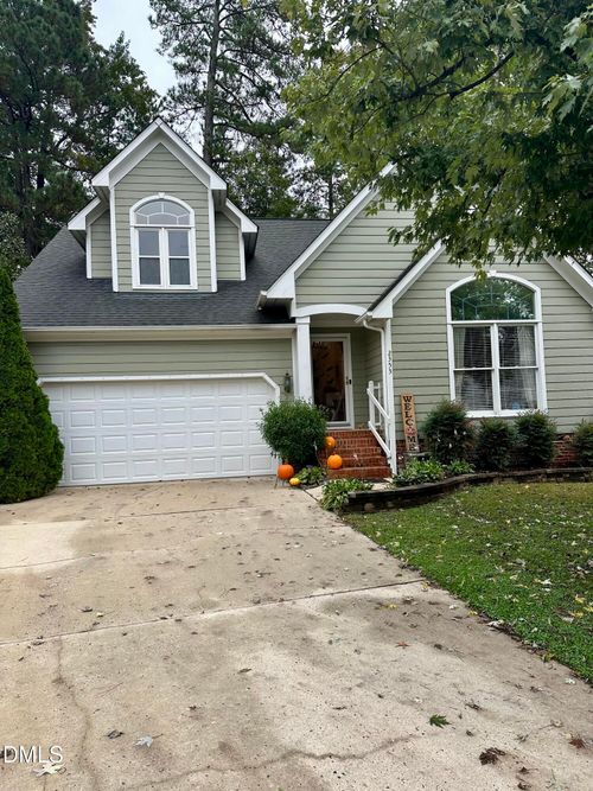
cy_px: 396
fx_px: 548
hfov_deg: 56.8
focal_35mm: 24
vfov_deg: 71.6
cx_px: 296
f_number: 1.78
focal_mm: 6.86
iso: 80
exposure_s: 1/310
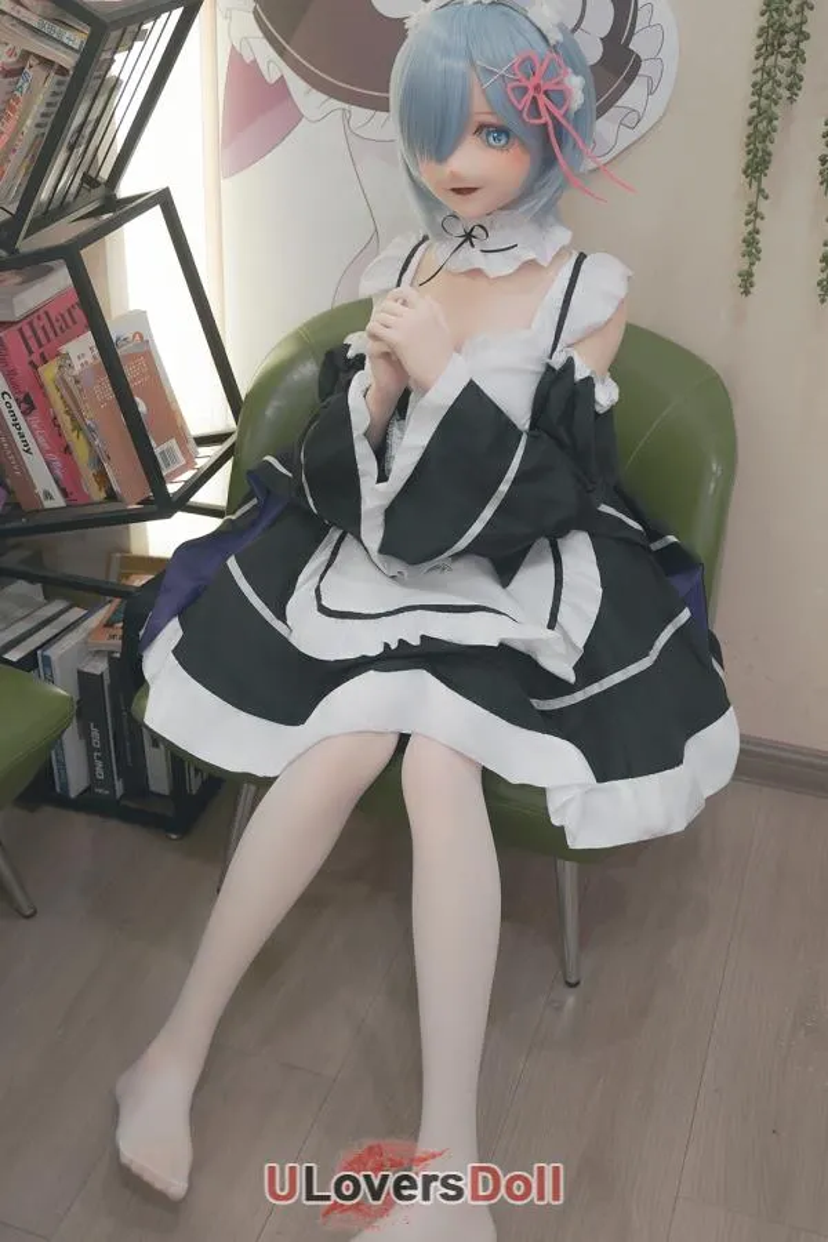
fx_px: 1104
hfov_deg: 41.1
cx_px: 414
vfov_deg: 58.7
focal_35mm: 32
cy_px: 621
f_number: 2.8
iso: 320
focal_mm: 32
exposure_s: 1/100
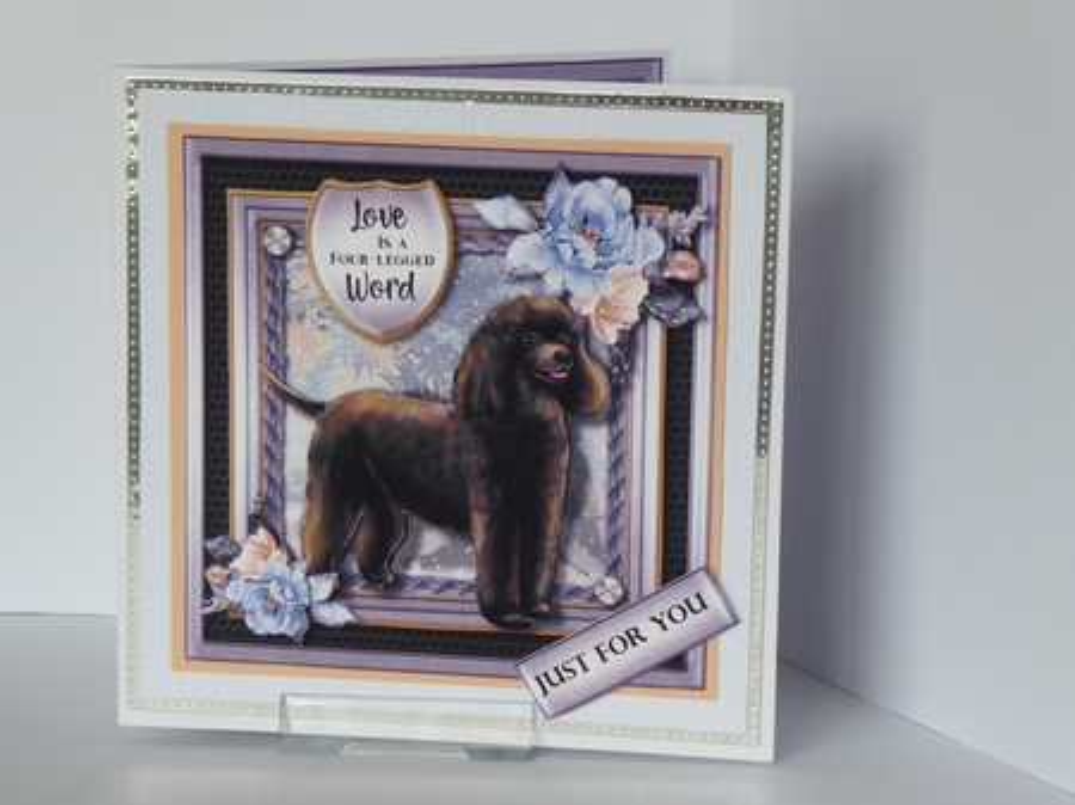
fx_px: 3042
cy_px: 402
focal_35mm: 98
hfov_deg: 20.0
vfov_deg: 15.1
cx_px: 538
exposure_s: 1/60
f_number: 4.9
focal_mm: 16.1
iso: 320
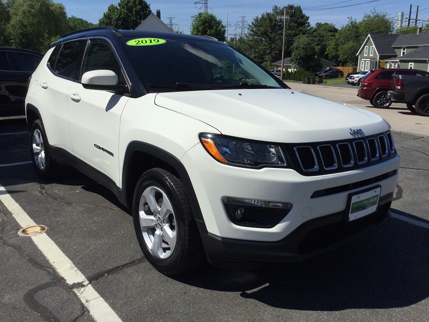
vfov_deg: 45.4
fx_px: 384
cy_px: 161
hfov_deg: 58.4
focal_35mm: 31
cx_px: 214
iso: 25
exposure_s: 1/3546
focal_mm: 3.3
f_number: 2.4
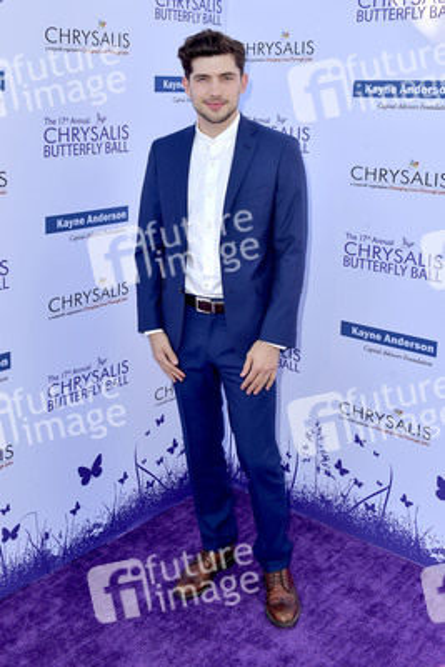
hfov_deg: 36.9
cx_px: 222
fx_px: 667
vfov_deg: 53.1
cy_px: 334
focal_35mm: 36
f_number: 6.3
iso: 200
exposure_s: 1/250
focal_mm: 36
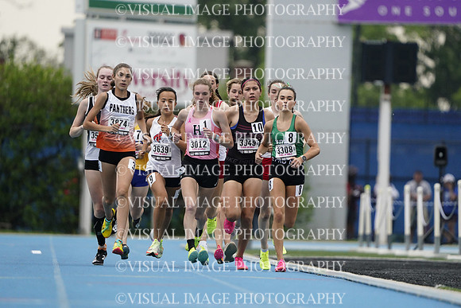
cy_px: 154
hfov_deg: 3.4
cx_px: 230
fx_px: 7685
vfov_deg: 2.3
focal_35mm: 600
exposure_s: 1/2000
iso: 3200
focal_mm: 600
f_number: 6.3
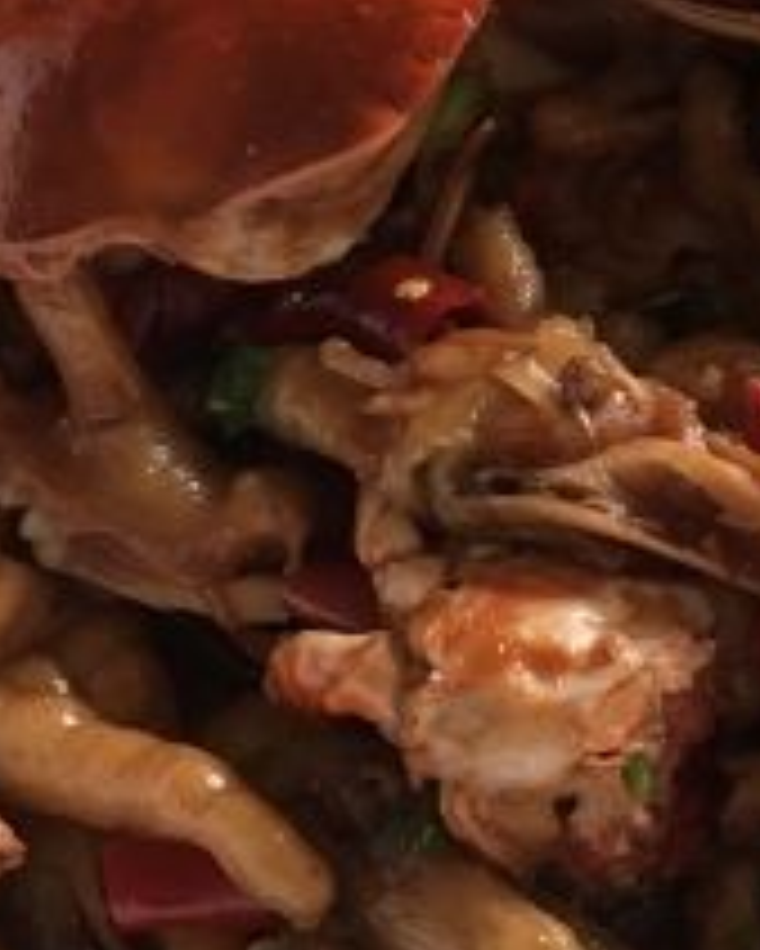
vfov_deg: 20.0
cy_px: 122
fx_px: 2641
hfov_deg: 16.0
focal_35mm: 94
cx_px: 780
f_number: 2.2
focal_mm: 4.15
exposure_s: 1/20
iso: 200
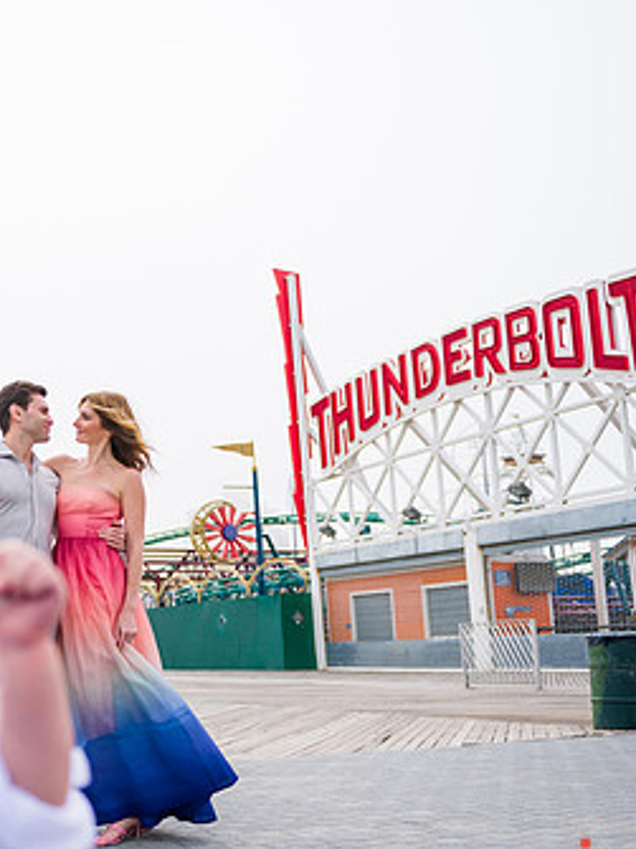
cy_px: 480
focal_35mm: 40
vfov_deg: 46.7
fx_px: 981
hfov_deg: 33.4
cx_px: 25
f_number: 3.2
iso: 200
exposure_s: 1/4000
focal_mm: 24
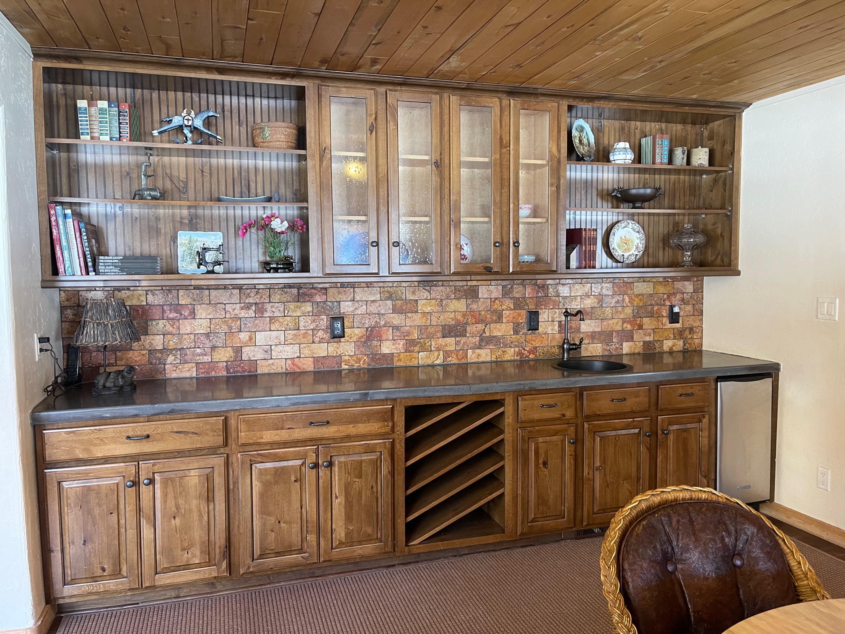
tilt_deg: -5.0
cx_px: 422
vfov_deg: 53.1
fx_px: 635
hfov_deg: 67.3
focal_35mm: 26
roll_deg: +0.6
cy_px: 317
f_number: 1.6
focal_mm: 5.1
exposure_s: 1/60
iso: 200
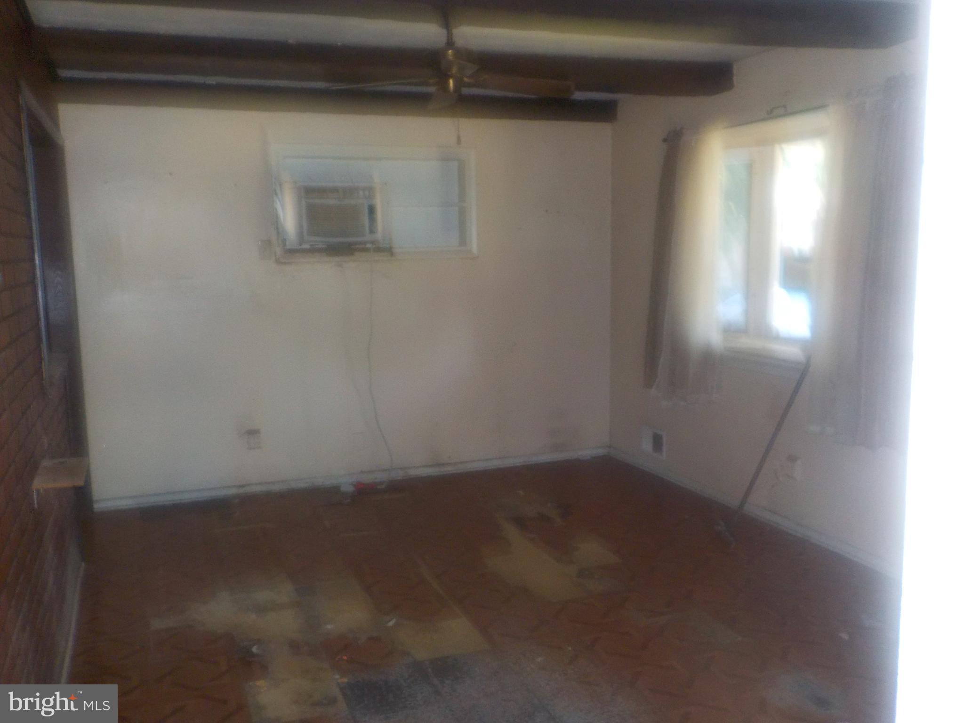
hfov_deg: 60.0
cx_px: 482
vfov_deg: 46.8
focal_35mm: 30
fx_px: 835
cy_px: 362
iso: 220
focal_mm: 4.1
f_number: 3.3
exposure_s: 1/30
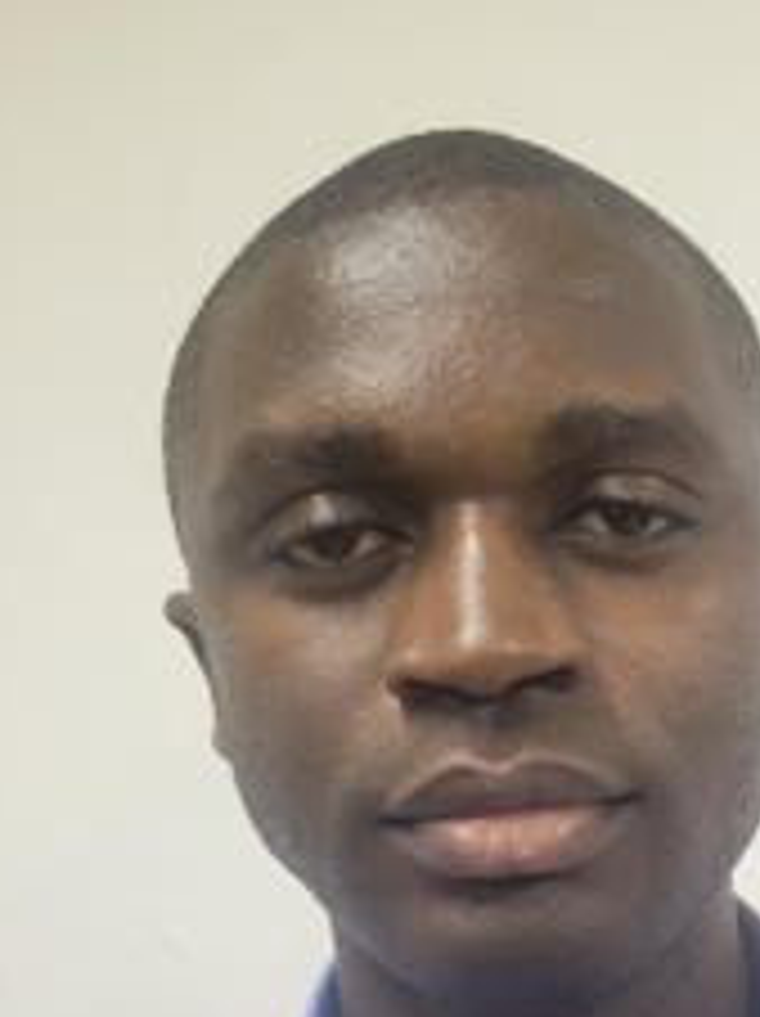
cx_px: 614
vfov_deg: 34.5
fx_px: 1554
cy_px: 882
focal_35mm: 53
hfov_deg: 26.9
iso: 250
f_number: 1.8
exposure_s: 1/50
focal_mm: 5.4
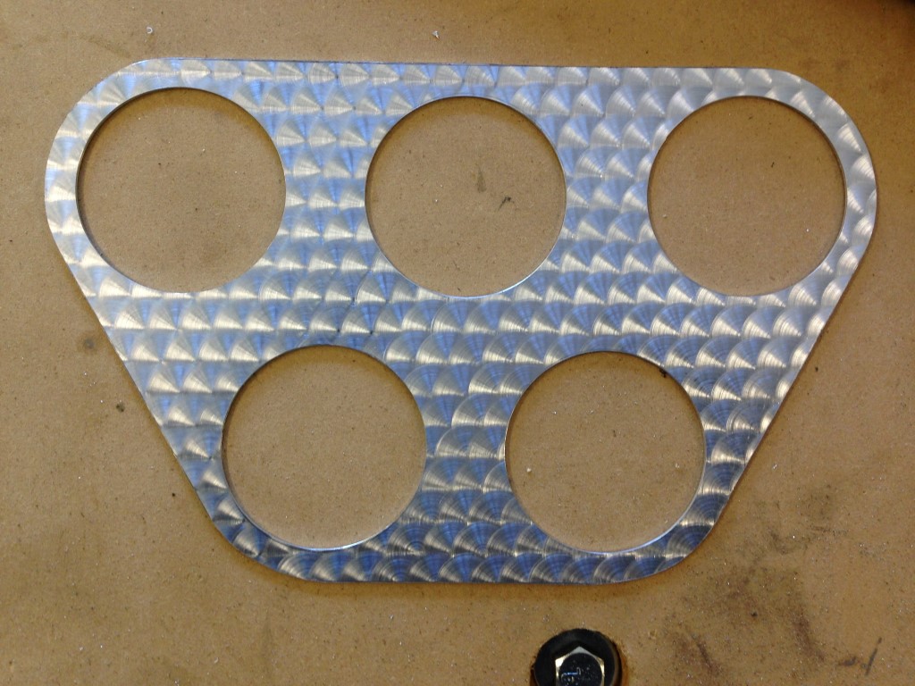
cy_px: 343
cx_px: 458
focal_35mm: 33
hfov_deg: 55.4
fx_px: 872
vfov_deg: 42.9
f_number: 2.4
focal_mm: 4.12
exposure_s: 1/20
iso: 64
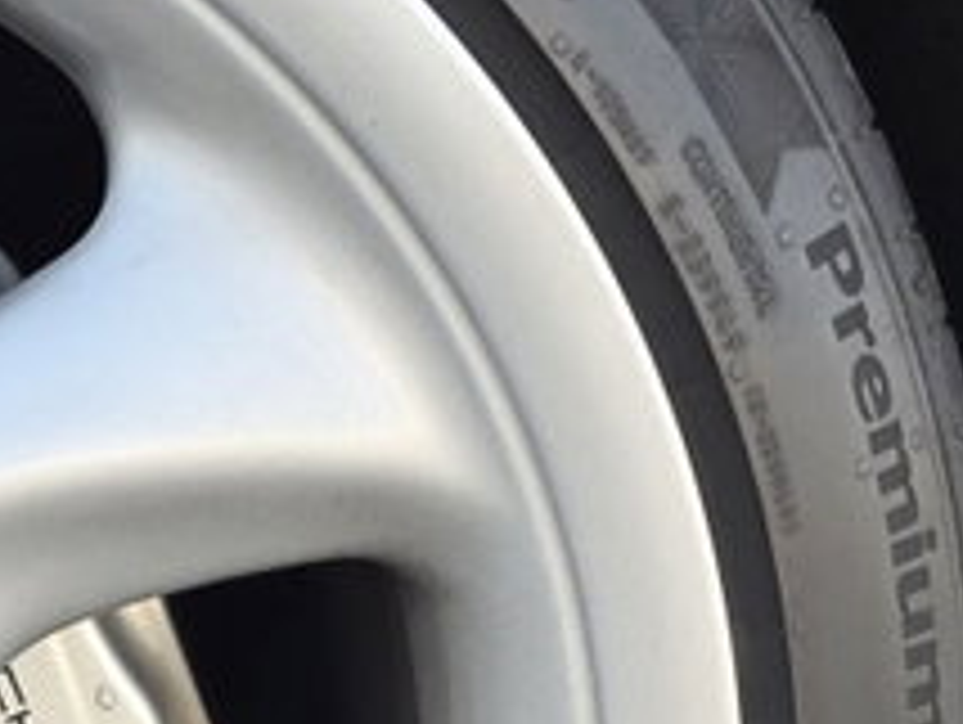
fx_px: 3064
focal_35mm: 110
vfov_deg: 13.3
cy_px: 737
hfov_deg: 16.2
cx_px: -522
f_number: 1.7
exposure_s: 1/180
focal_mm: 6.3
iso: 32
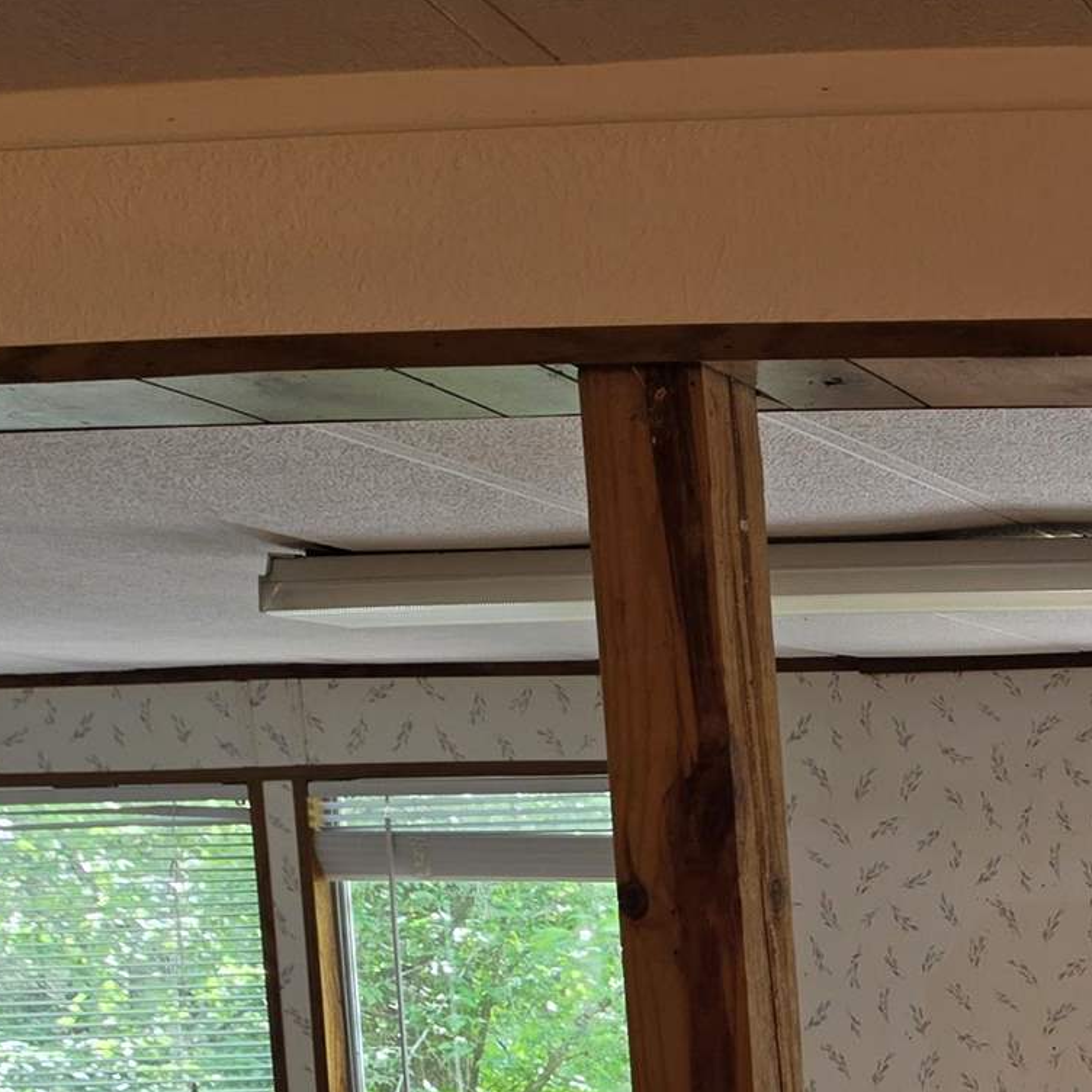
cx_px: 1815
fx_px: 2962
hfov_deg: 17.8
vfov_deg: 19.5
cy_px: 1361
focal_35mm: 83
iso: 50
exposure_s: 1/120
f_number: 1.4
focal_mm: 6.5
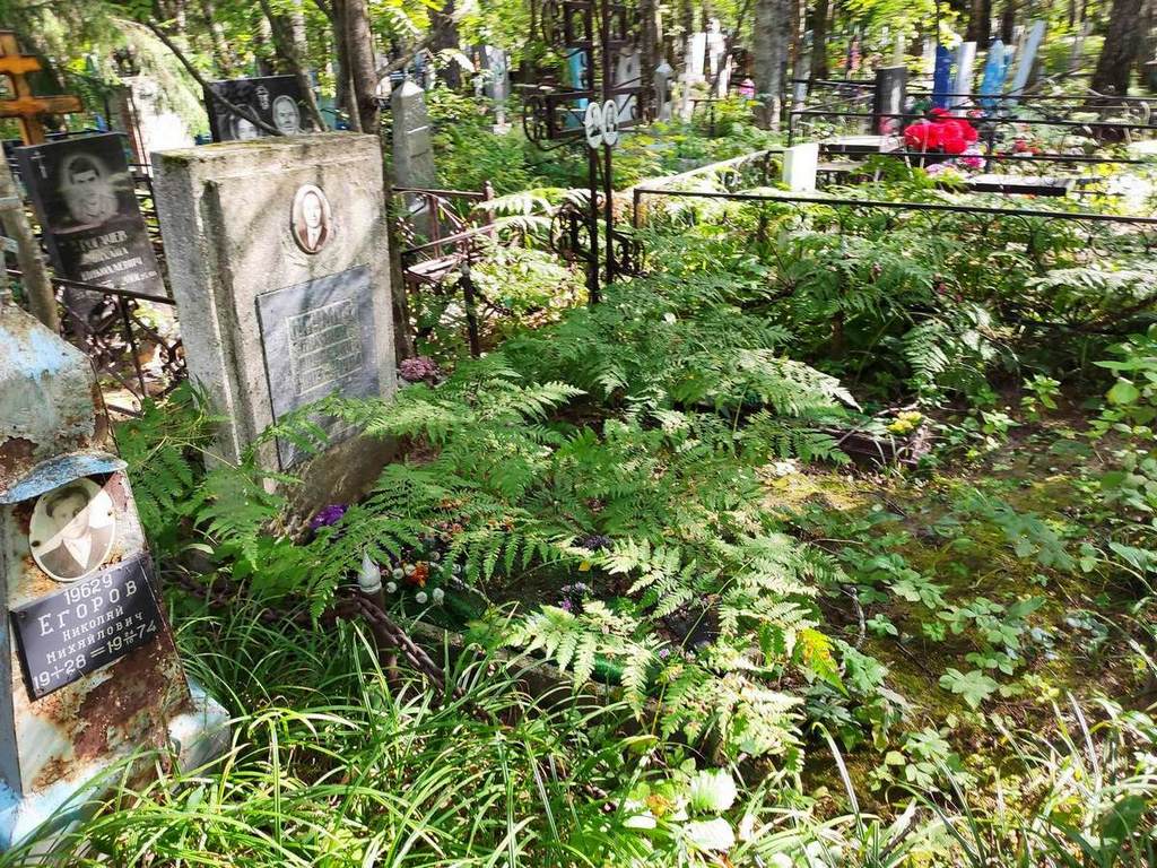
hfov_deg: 67.3
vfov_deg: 53.1
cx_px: 578
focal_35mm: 26
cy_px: 434
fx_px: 869
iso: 126
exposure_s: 1/100
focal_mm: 4.77
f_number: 1.75
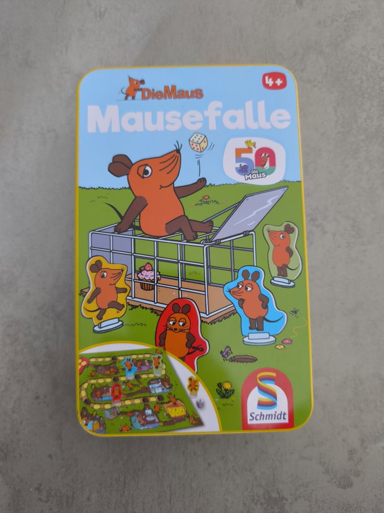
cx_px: 192
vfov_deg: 73.9
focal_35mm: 23
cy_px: 256
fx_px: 340
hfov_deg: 58.9
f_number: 1.6
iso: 2500
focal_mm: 6.57
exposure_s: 1/25
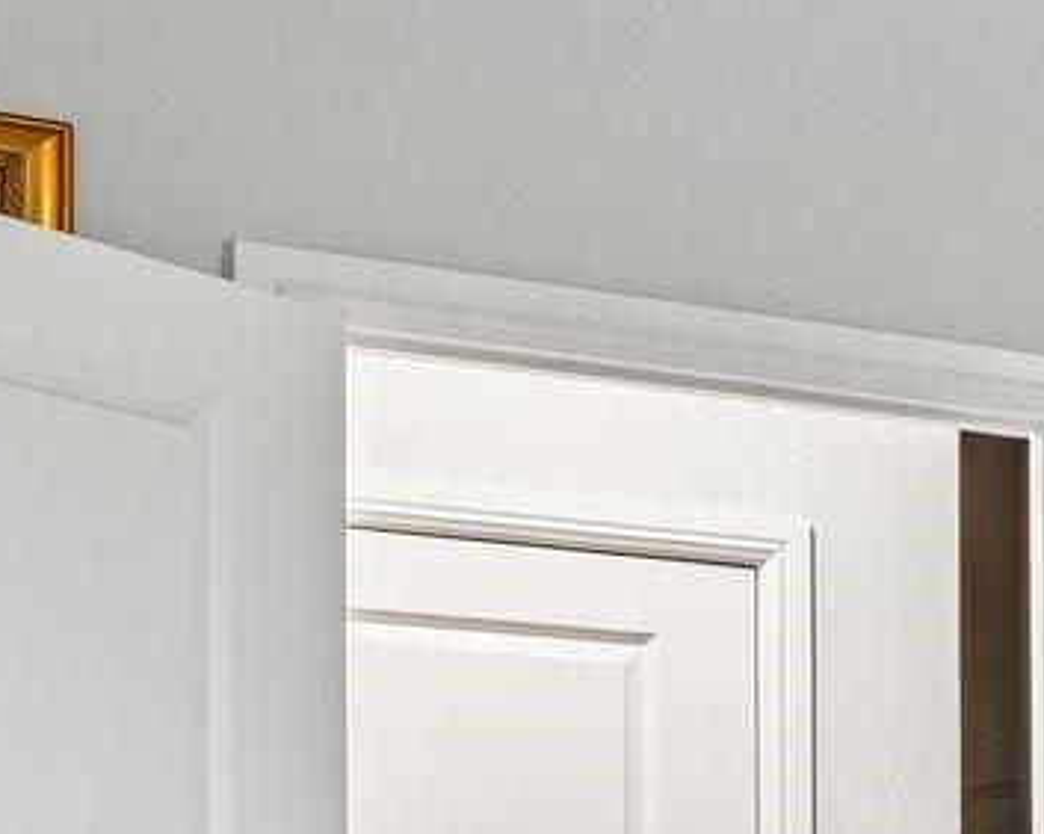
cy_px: 1113
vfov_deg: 14.9
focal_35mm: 98
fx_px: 3026
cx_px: 1996
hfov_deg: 15.9
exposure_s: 1/4
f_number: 8
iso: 400
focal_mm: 18
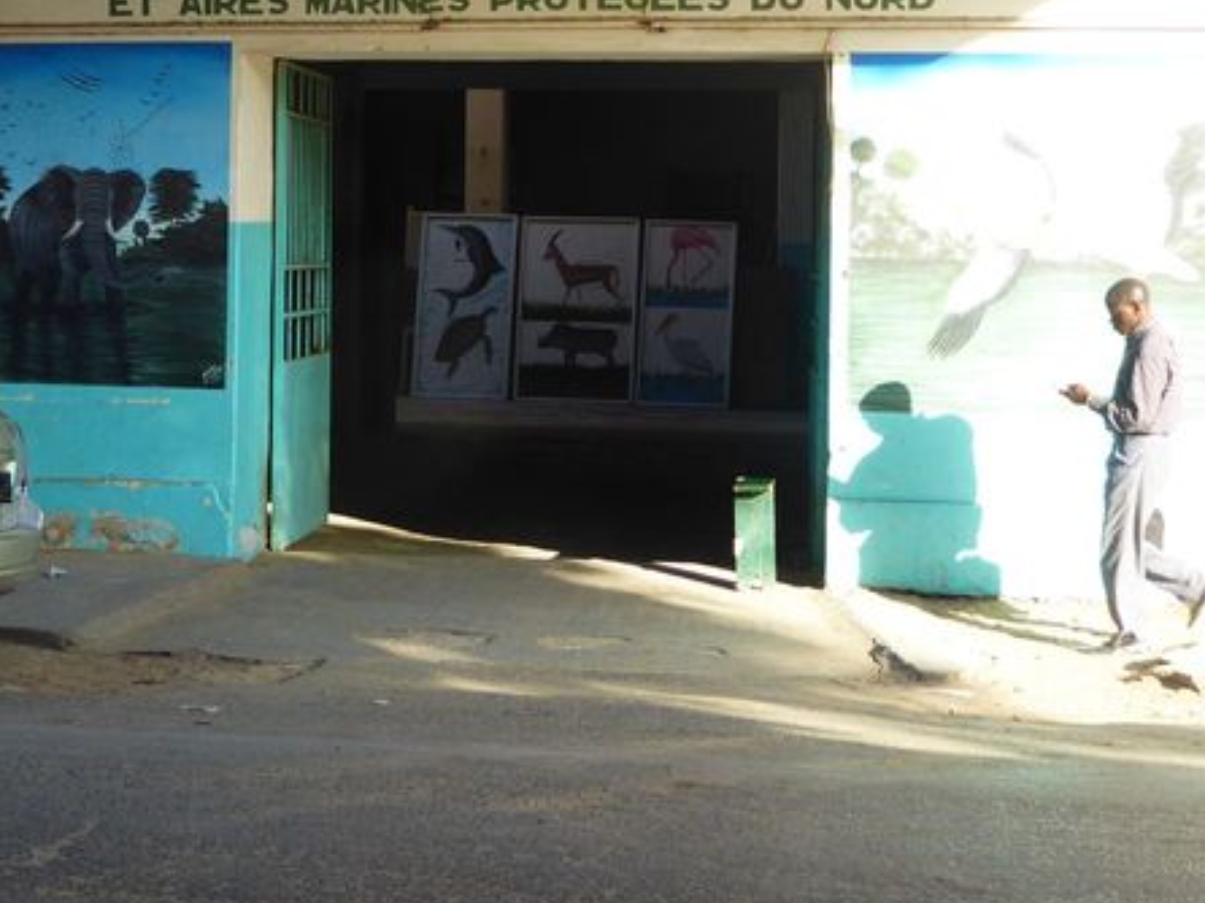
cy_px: 238
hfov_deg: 24.7
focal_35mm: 79
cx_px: 473
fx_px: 2749
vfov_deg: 18.5
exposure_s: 1/100
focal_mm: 7.8
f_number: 3.9
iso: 80
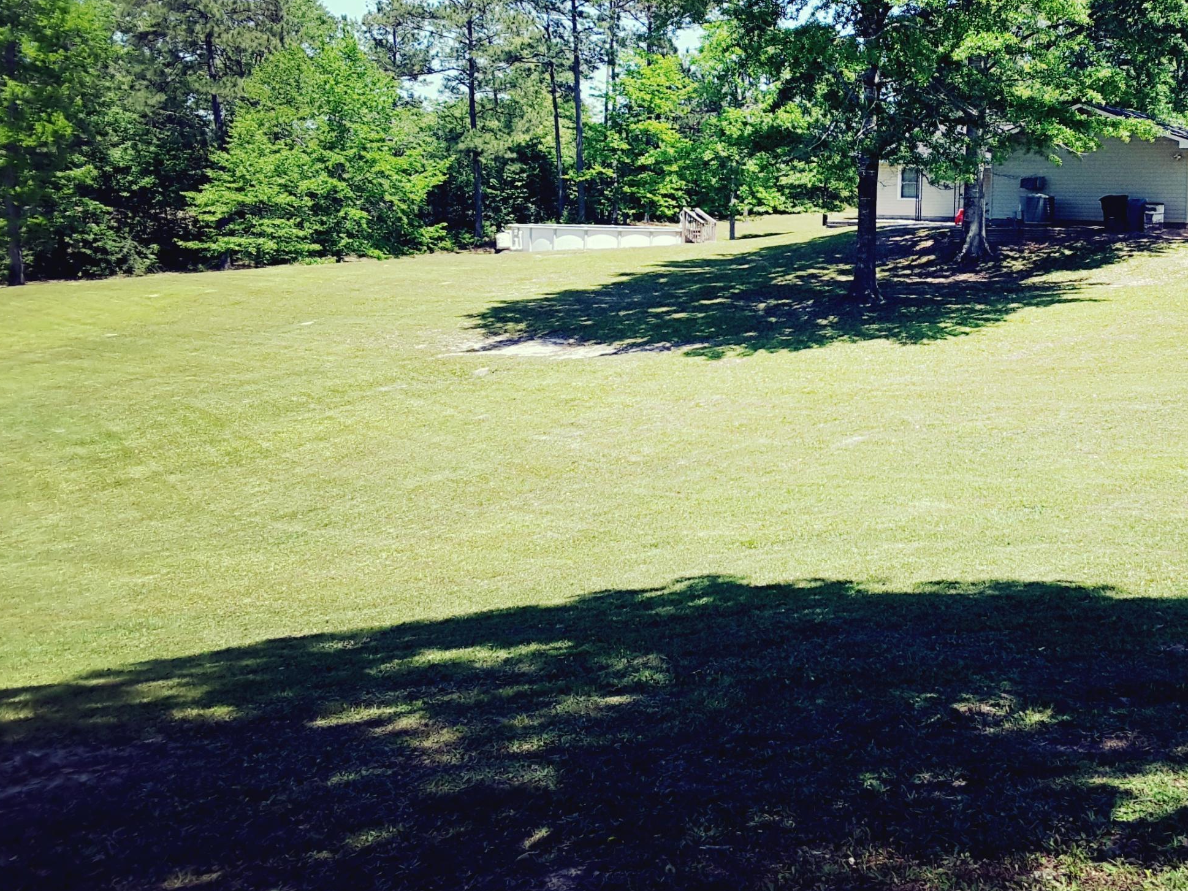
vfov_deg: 30.0
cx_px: 864
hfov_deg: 38.8
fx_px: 1647
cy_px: 288
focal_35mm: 48
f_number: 1.9
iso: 40
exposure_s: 1/686
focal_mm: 2.9
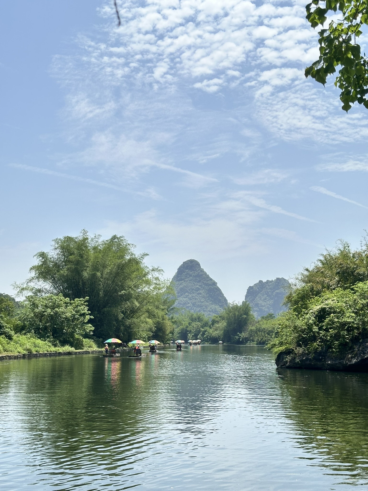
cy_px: 246
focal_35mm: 48
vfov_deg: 39.7
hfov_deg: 30.3
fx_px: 680
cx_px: 184
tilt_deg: +7.9
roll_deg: -1.3
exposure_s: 1/3257
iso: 64
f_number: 1.78
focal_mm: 6.86
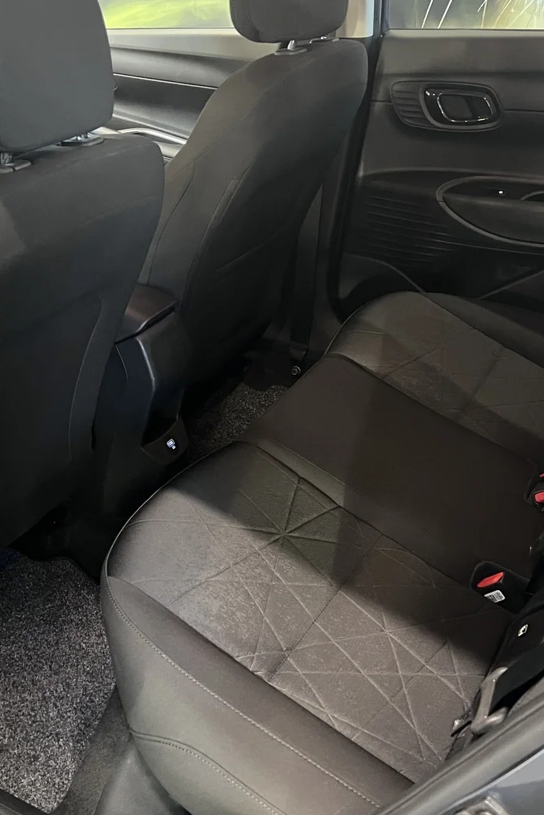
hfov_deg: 32.6
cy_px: 405
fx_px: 929
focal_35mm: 41
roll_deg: -0.9
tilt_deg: -28.8
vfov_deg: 47.4
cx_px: 226
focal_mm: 5.7
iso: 640
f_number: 1.5
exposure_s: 1/31
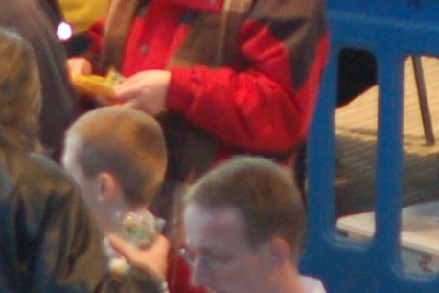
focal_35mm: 1034
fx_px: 12607
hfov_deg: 2.0
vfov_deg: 1.3
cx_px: 298
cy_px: -237
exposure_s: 1/60
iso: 900
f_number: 4
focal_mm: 105
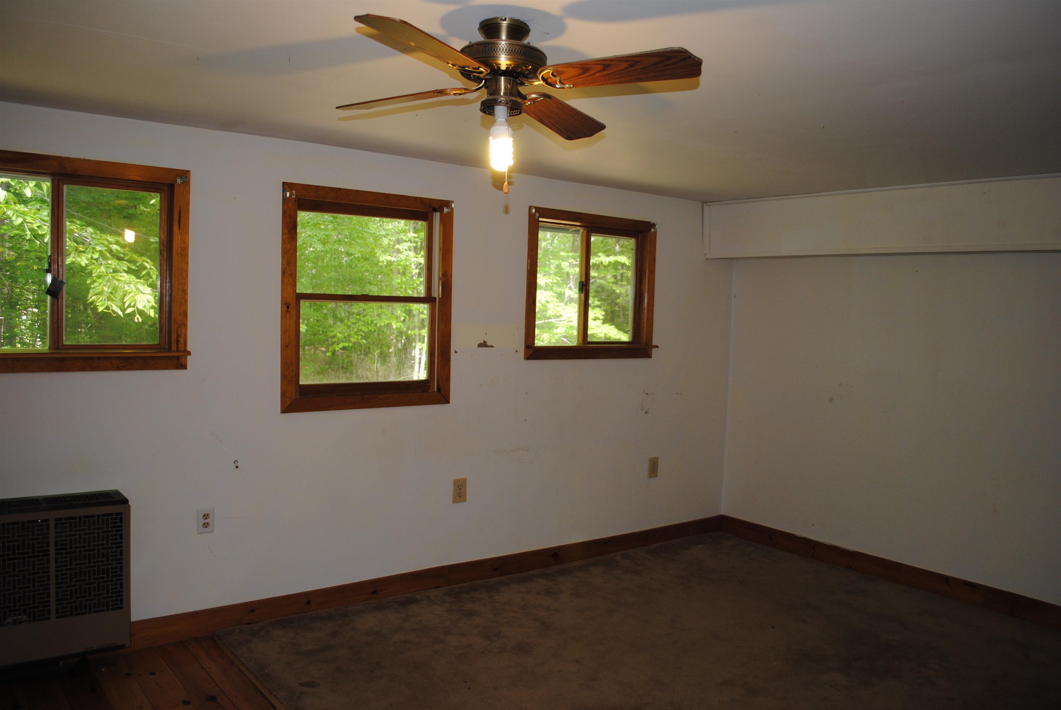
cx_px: 530
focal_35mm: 27
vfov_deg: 48.0
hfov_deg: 67.3
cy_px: 355
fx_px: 797
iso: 200
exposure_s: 1/60
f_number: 3.5
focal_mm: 18
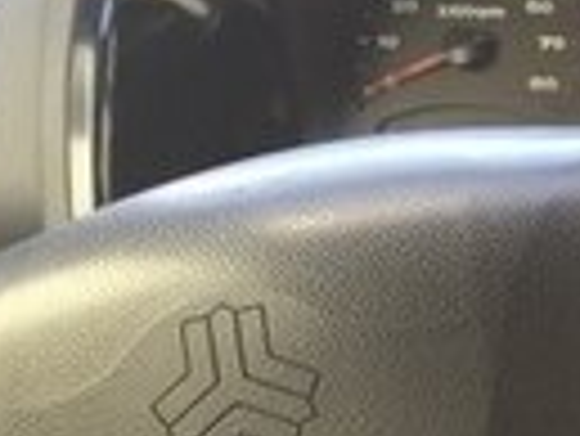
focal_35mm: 148
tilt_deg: -22.1
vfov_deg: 9.9
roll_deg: -2.6
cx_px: 1349
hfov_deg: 11.3
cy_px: 546
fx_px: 2482
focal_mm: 4.15
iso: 32
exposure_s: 1/50
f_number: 2.2
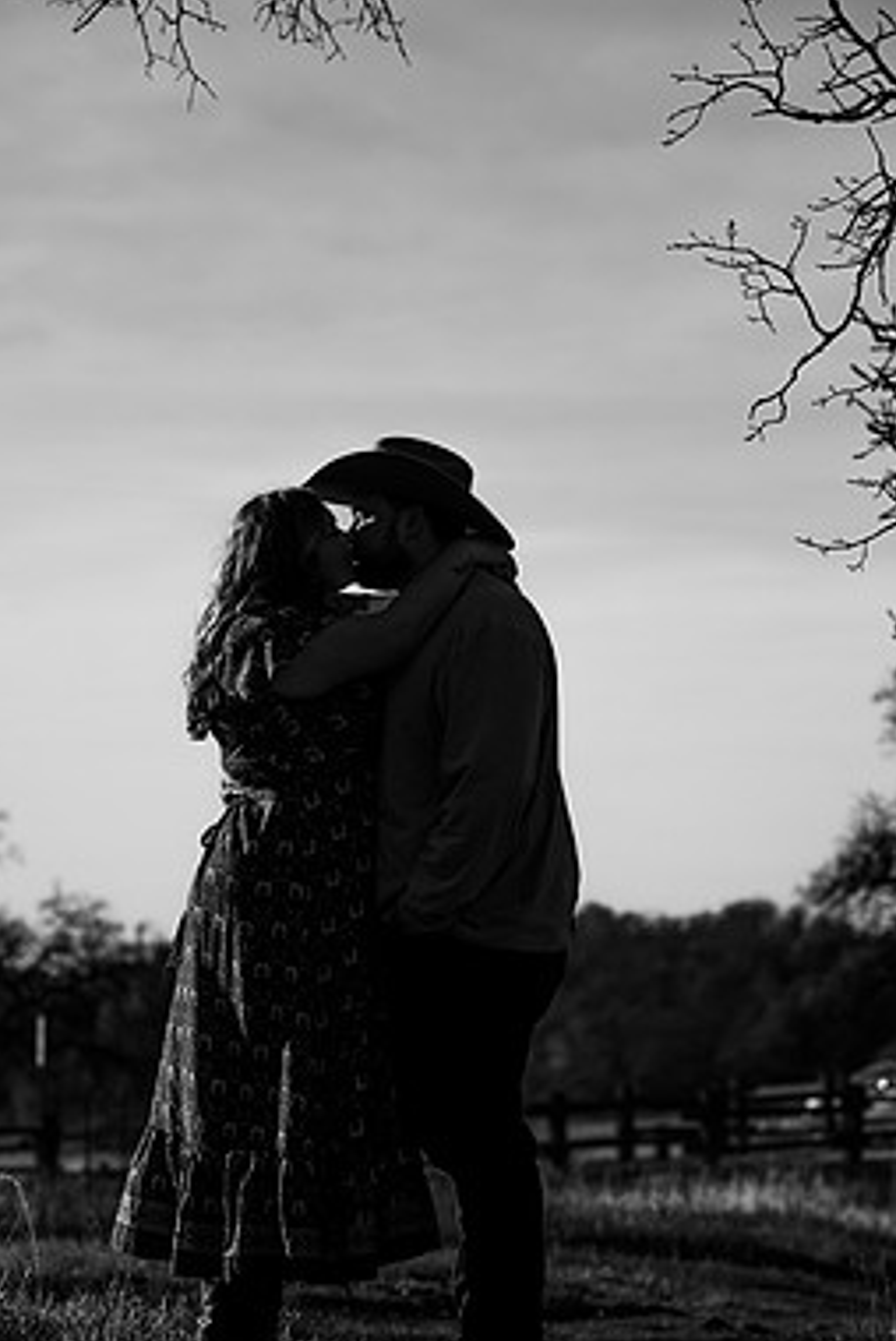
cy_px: 688
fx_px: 5291
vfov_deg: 14.4
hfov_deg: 9.7
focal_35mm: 142
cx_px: 416
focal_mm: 120
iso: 50
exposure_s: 1/2000
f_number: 4.5
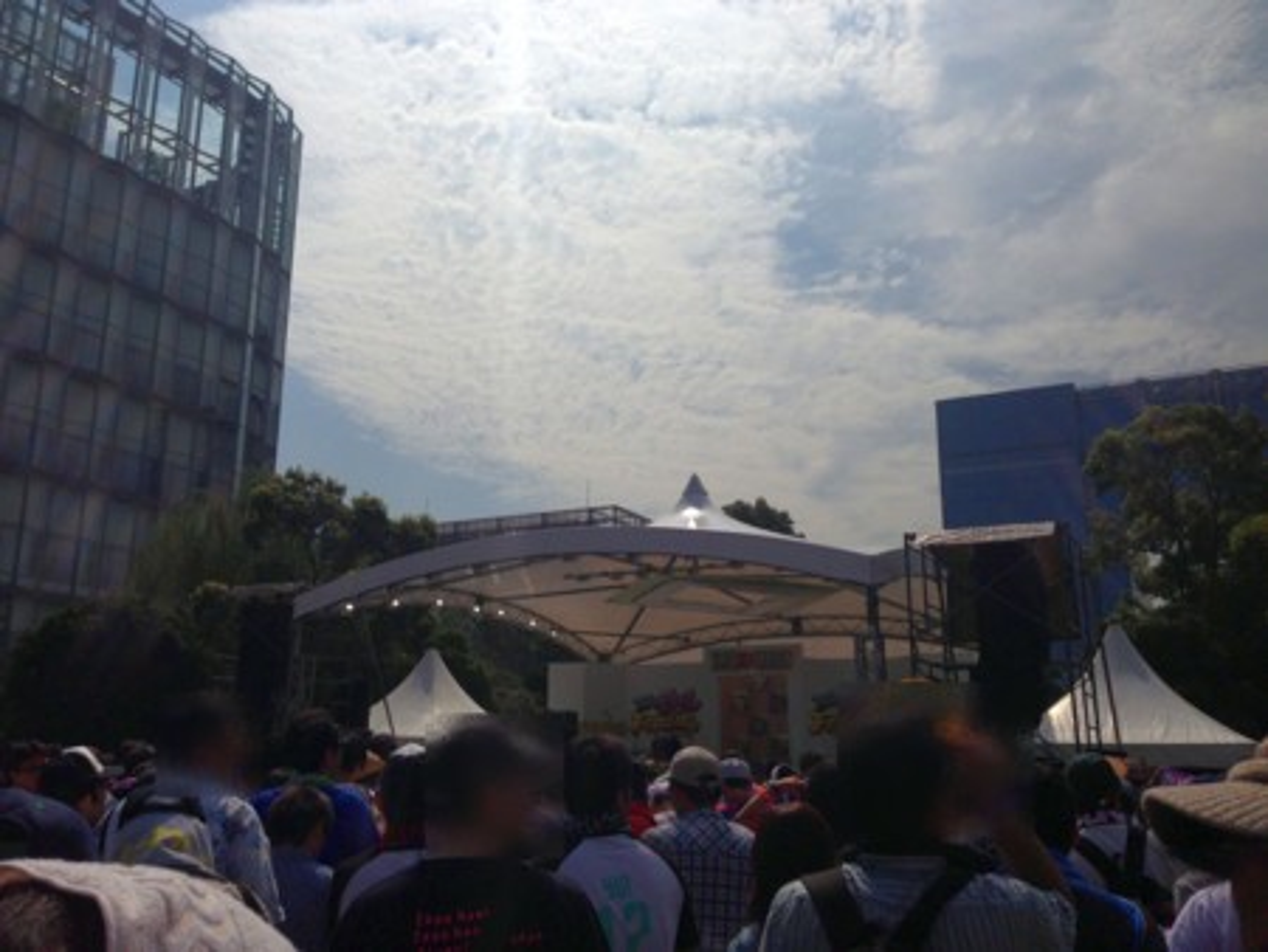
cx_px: 634
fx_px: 1209
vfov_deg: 43.0
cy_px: 476
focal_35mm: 33
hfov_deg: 55.3
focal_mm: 4.12
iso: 50
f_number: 2.4
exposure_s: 1/9091
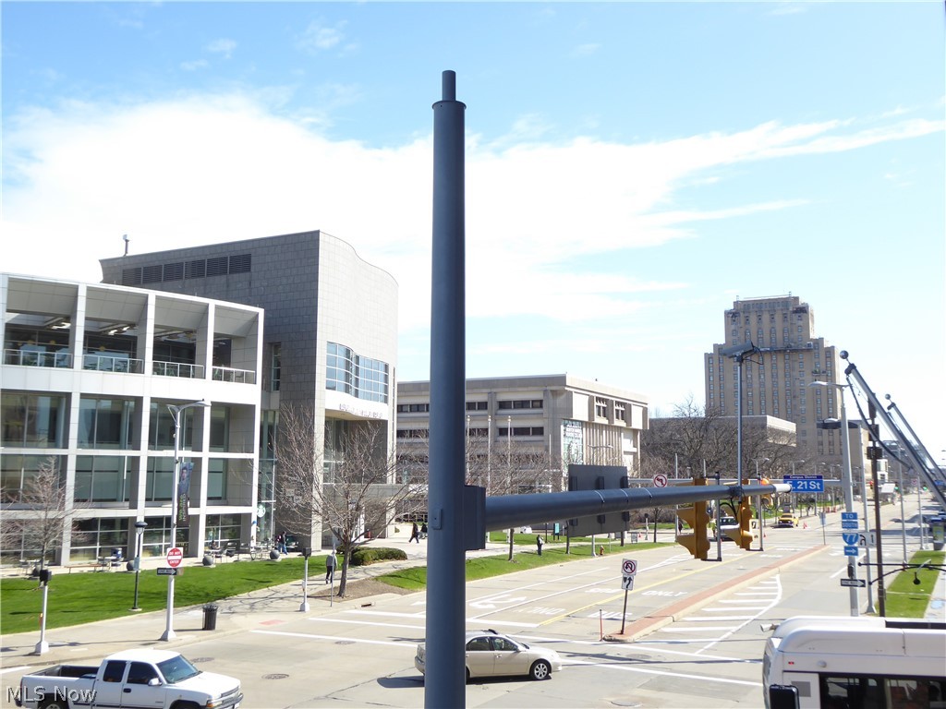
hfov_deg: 51.4
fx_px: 984
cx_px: 473
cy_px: 354
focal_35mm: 36
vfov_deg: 39.7
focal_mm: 6.3
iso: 80
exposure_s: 1/320
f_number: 3.7
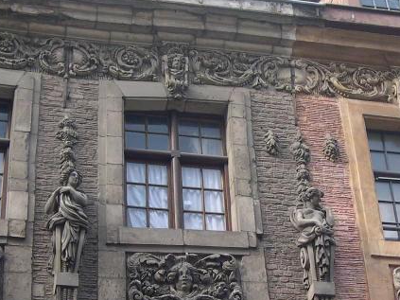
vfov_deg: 16.0
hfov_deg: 21.3
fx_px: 1063
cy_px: 222
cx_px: 243
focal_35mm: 92
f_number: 2.8
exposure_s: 1/232
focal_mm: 8
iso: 100
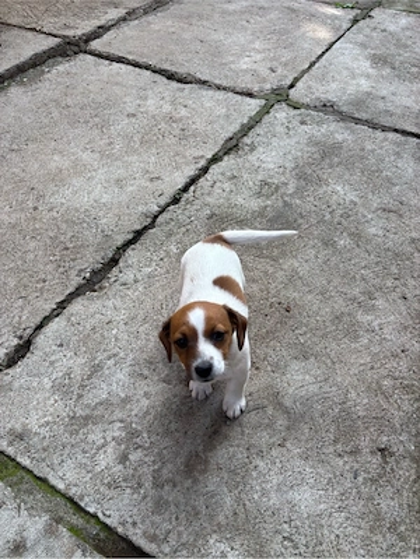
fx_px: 421
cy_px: 280
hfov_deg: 53.1
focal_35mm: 26
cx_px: 210
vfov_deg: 67.3
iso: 50
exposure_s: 1/460
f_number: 1.6
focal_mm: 5.96
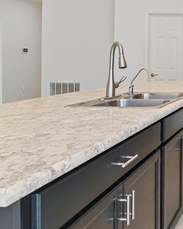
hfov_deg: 27.7
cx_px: 267
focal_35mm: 39
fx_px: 264
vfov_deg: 45.6
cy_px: 64
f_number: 8
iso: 100
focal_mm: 16
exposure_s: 1/5
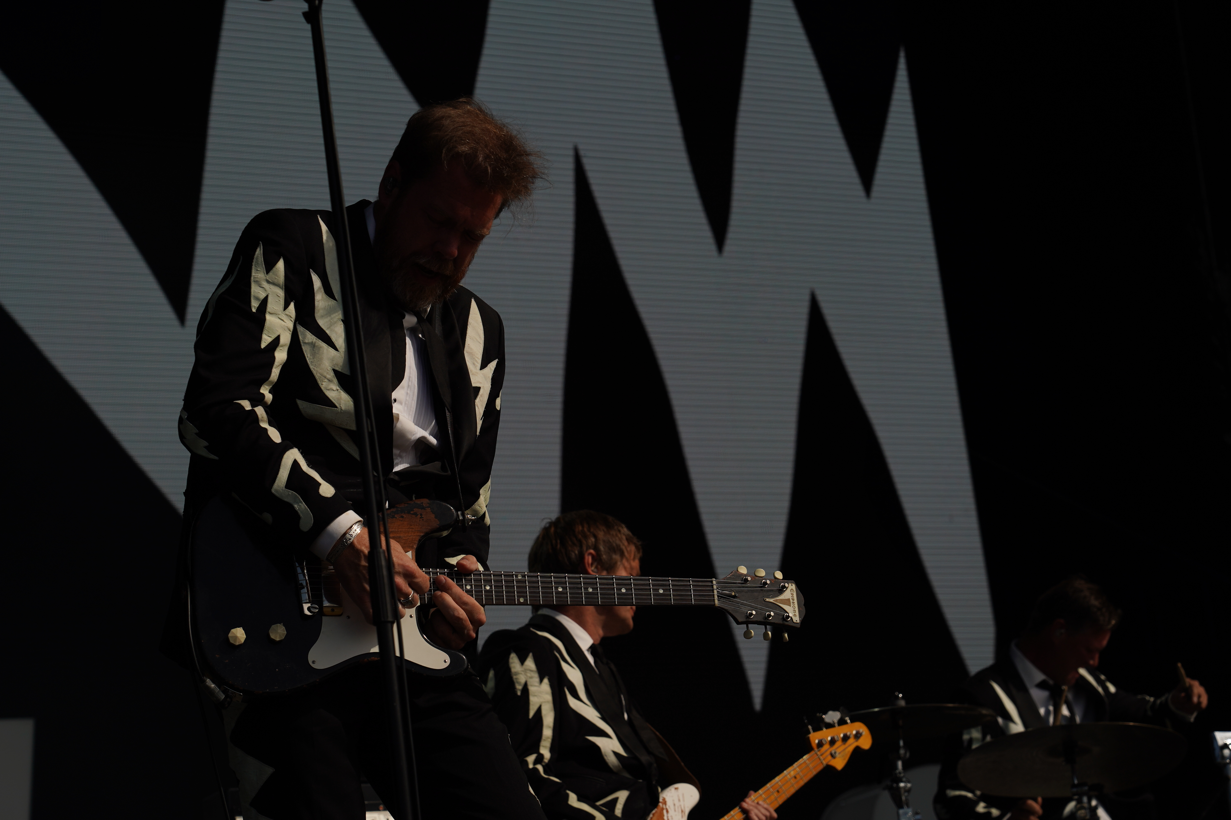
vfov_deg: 13.0
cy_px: 410
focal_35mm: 105
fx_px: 3590
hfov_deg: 19.5
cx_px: 616
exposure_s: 1/1250
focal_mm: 105
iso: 100
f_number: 8
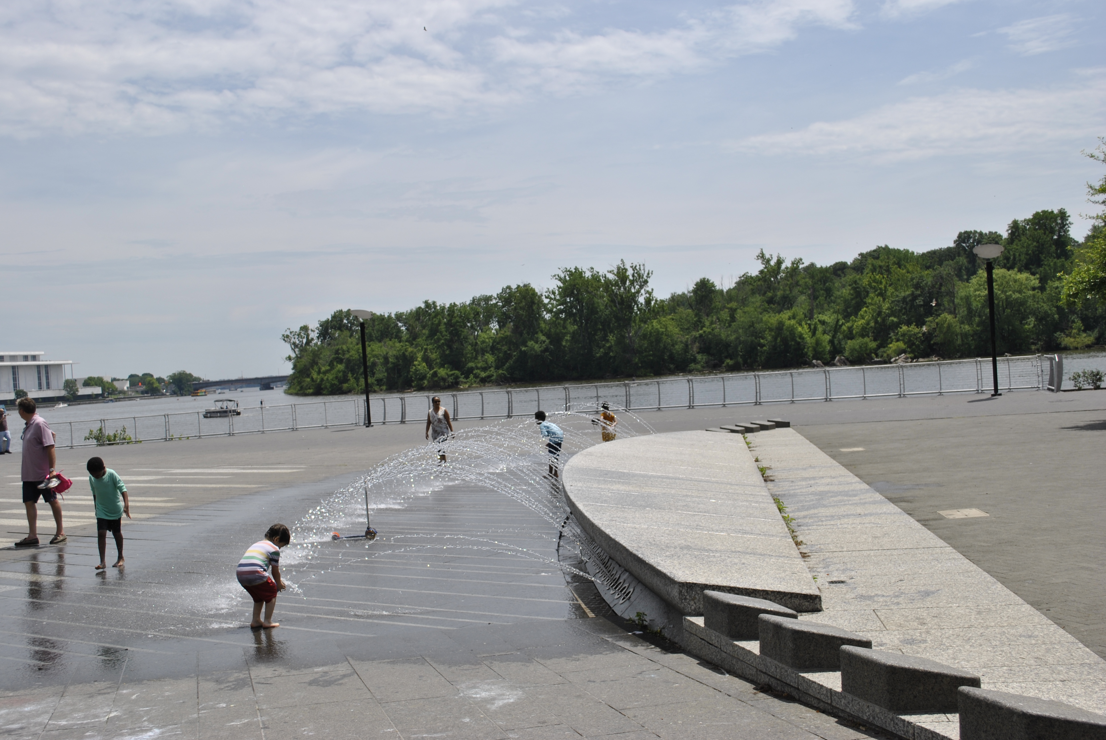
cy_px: 370
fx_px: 1200
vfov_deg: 34.3
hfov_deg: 49.5
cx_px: 553
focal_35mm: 39
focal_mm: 26
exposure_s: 1/800
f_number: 5.6
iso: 100
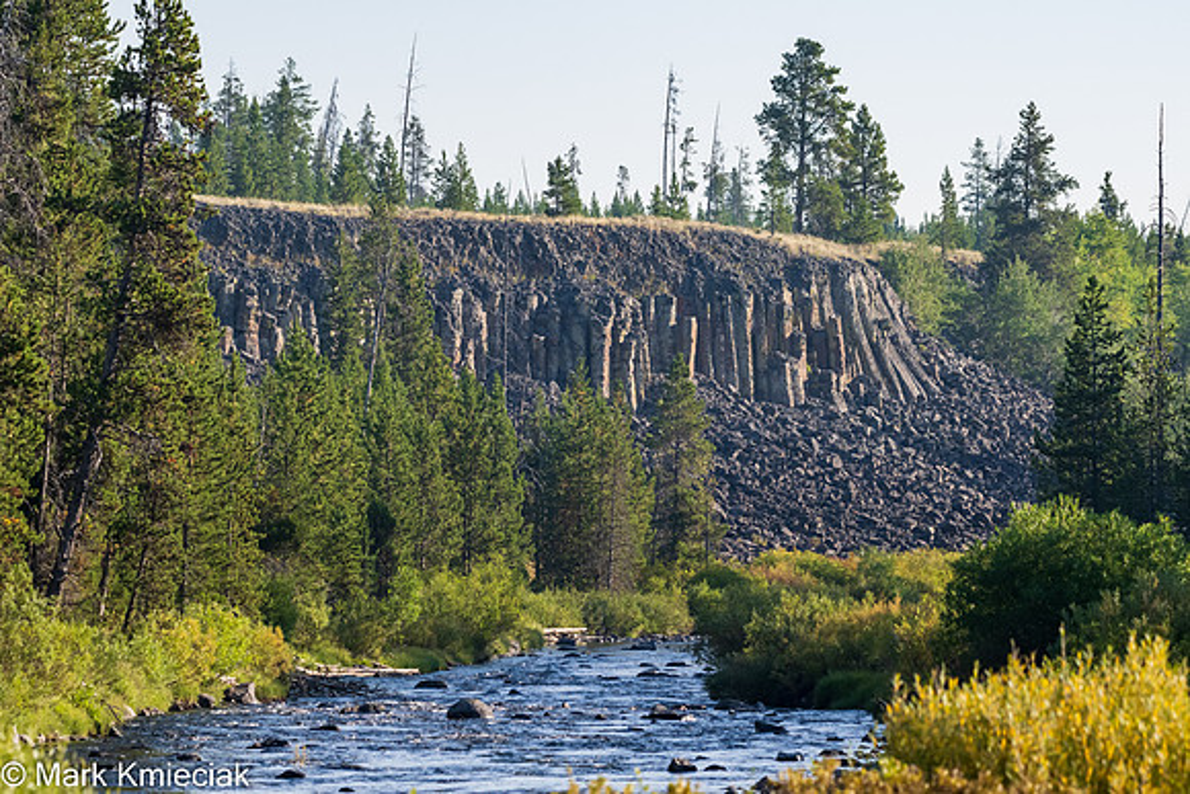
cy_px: 420
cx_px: 642
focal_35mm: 227
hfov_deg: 9.1
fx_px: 7499
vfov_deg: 6.1
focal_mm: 200
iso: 1800
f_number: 7.1
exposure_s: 1/2000
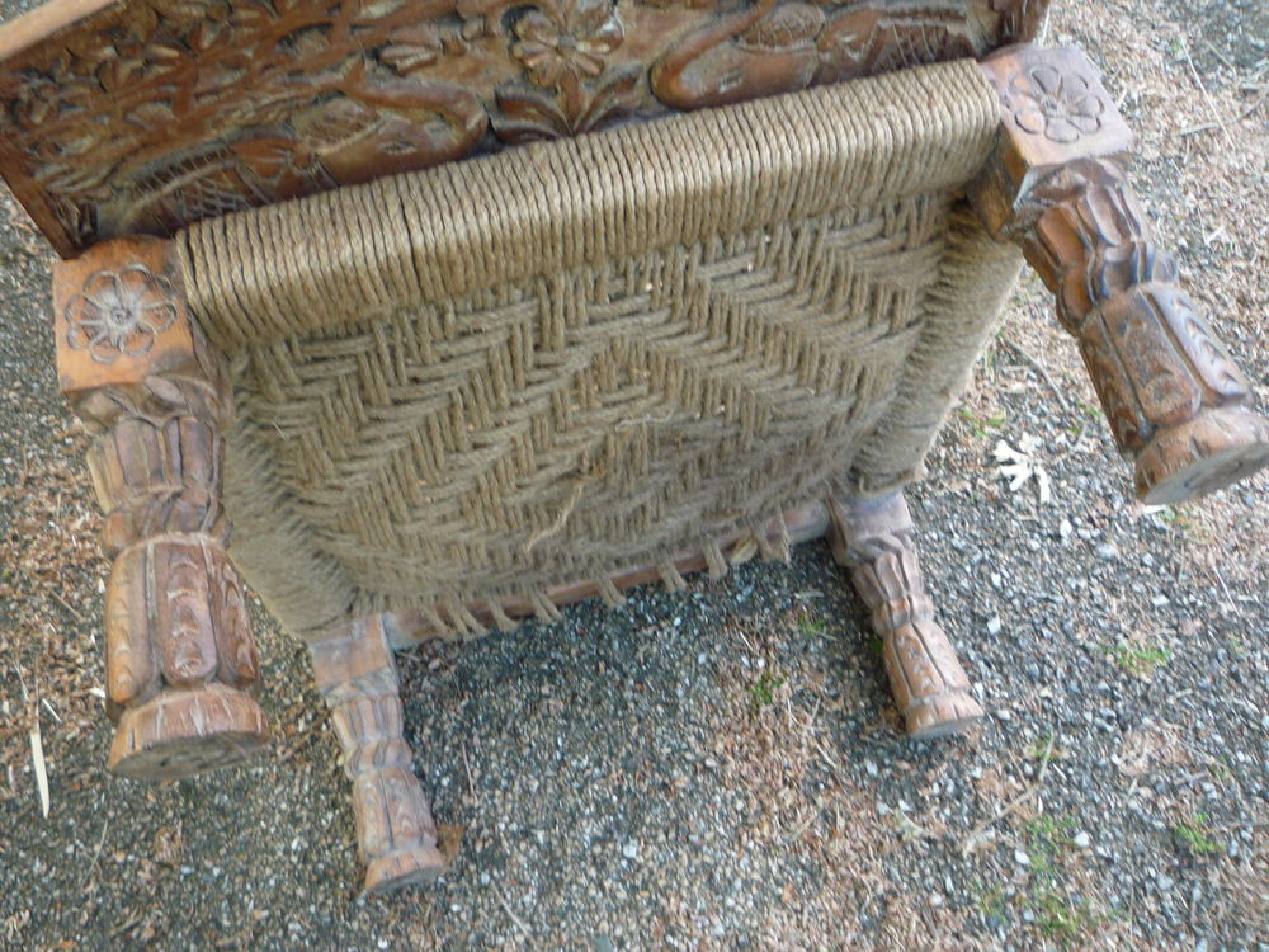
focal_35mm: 30
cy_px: 476
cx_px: 634
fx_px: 1100
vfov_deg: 46.8
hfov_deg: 60.0
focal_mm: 5.2
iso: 125
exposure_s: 1/30
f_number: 3.3
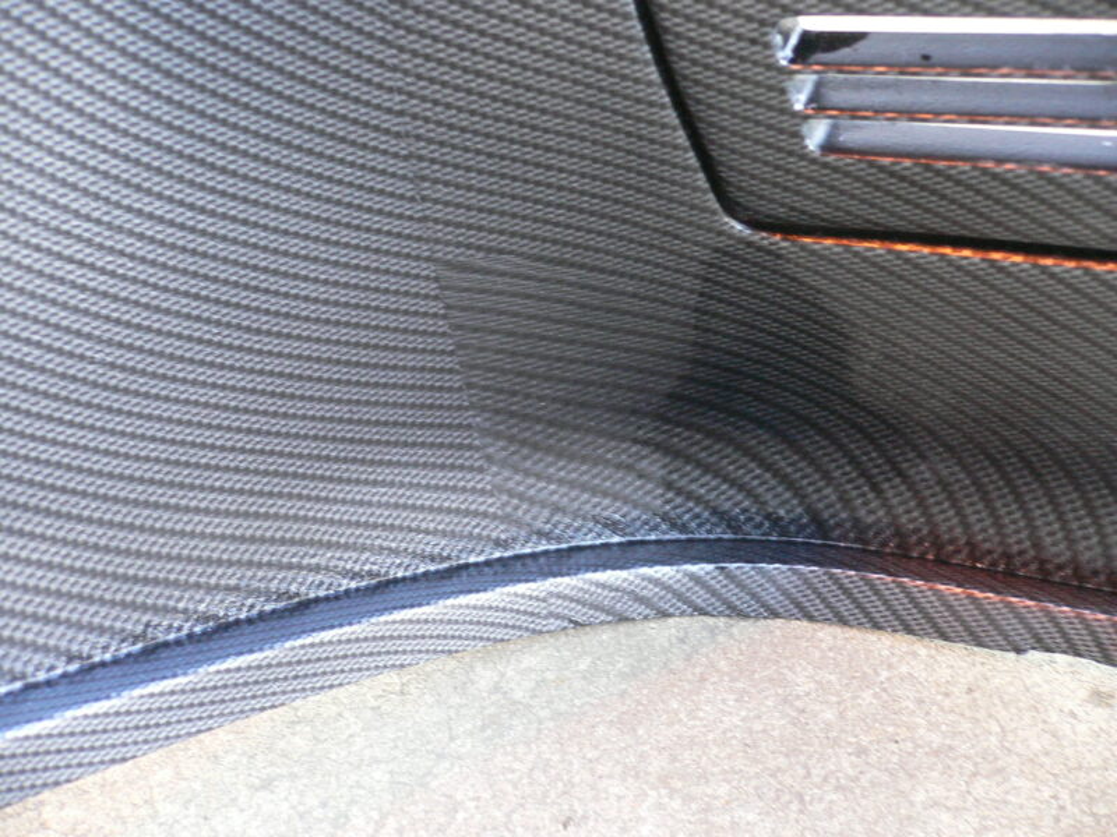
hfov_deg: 52.6
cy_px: 418
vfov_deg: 40.7
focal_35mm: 35
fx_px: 1129
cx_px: 558
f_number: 2.8
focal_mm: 5.8
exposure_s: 1/15
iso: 200
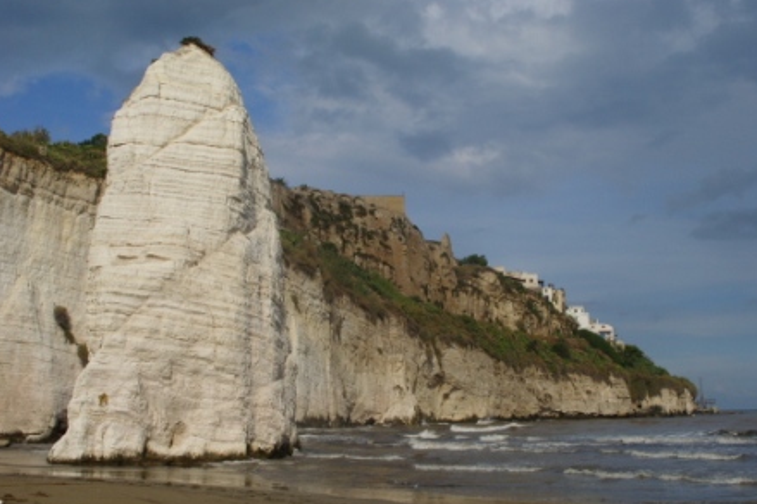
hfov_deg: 38.9
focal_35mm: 51
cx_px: 379
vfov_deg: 26.4
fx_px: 1072
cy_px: 266
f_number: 7.8
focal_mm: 9.87
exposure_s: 1/478
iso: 50
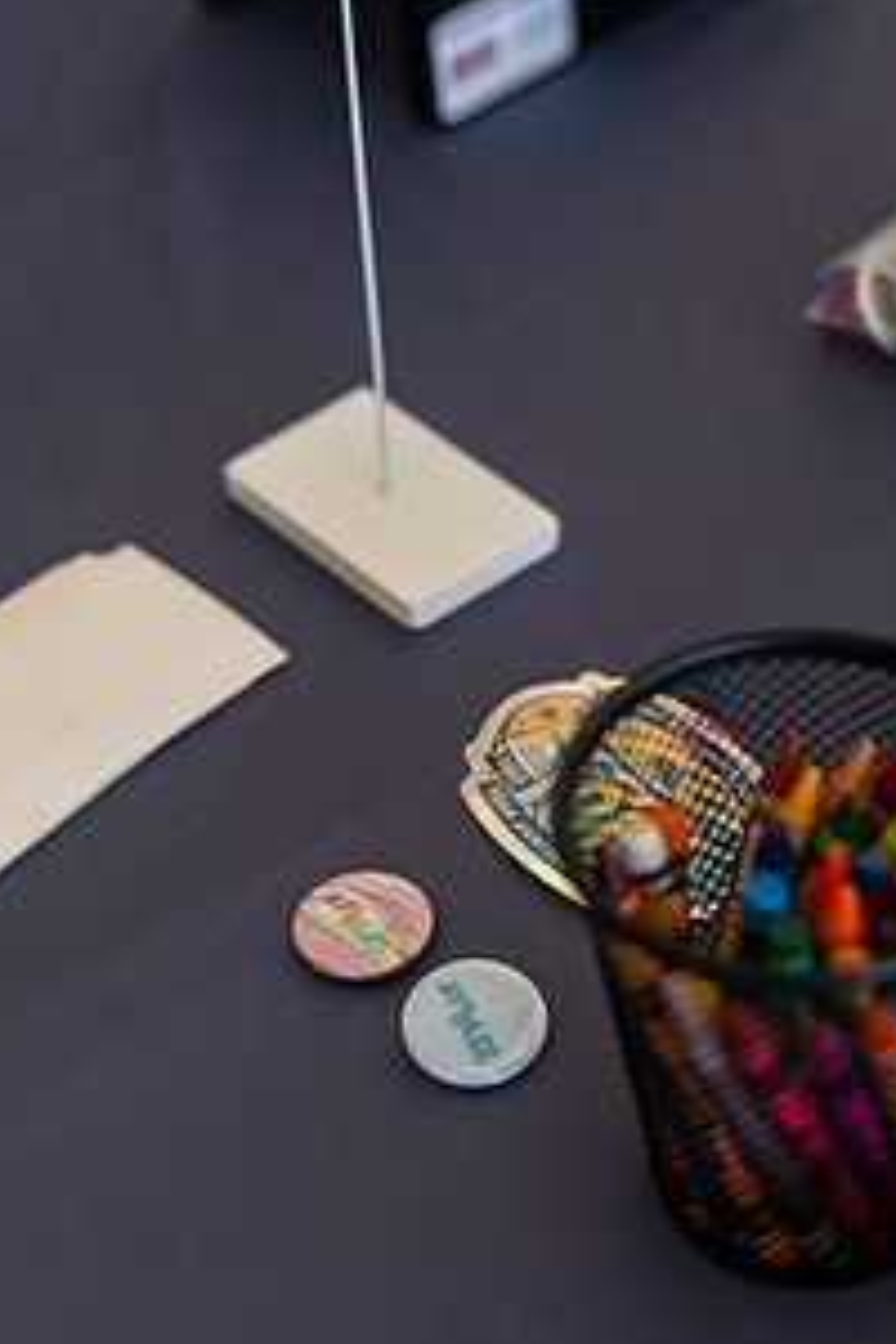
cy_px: 699
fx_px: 2800
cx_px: 340
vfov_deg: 27.0
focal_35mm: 75
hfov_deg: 18.2
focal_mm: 50
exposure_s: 1/400
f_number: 2.5
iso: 100
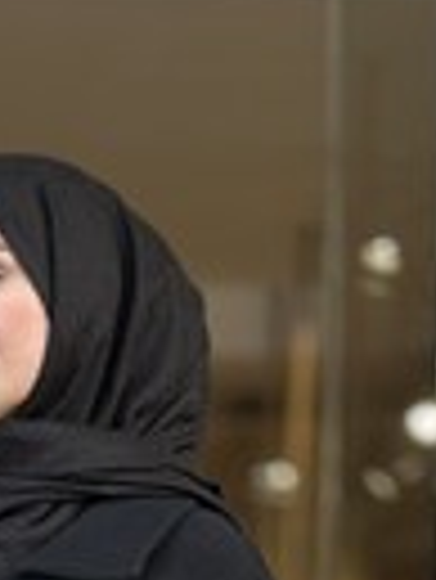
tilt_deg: -3.1
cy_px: 1142
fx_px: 3236
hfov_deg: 7.7
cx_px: -13
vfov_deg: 9.6
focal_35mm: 193
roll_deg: -1.0
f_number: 1.78
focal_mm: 6.86
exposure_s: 1/172
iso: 100
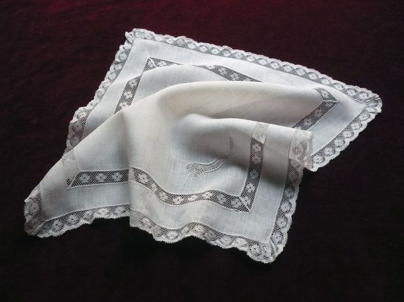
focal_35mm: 35
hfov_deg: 52.7
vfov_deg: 40.7
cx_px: 202
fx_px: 408
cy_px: 151
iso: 400
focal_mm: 5.8
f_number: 2.8
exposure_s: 1/100
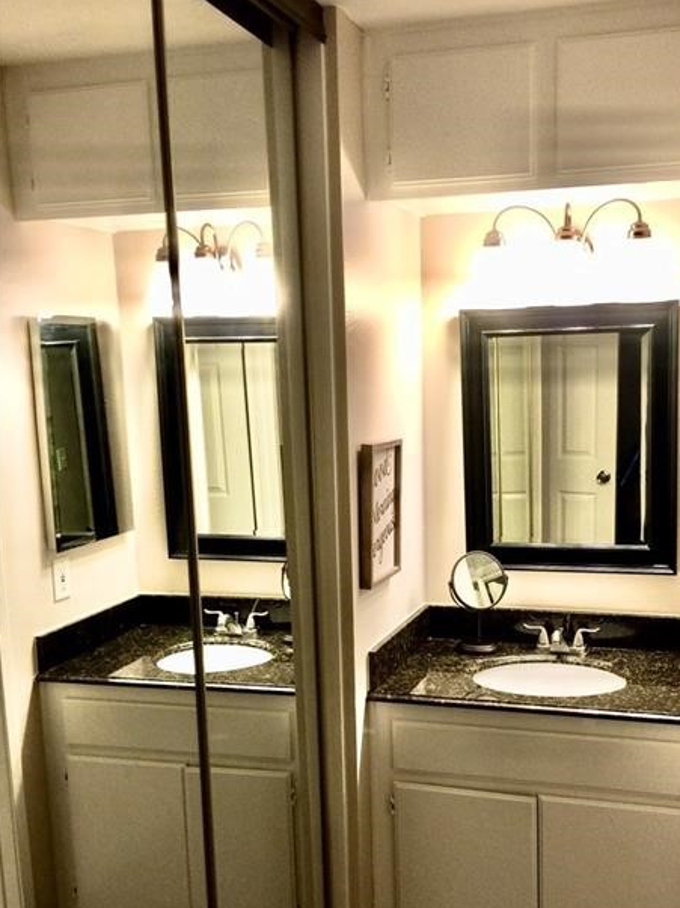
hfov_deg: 38.4
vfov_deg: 50.0
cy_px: 526
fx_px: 970
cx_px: 430
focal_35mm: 37
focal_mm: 4.15
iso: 40
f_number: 2.2
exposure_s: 1/30
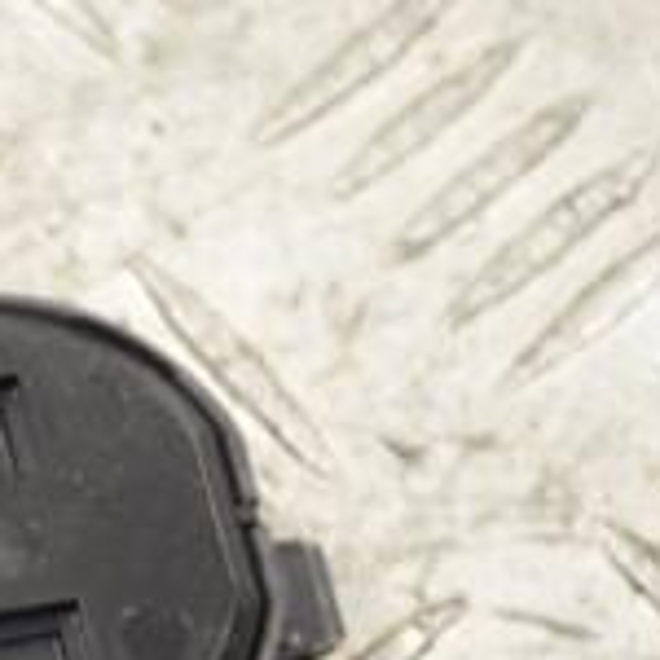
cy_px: 774
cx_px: -528
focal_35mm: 281
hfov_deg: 6.1
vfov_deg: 6.2
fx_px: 6055
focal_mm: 55
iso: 400
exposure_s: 1/30
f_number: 5.6
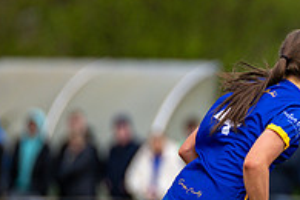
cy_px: 196
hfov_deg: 1.7
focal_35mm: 1221
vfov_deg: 1.1
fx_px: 10174
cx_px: 454
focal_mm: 300
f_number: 2.8
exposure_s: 1/2500
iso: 220
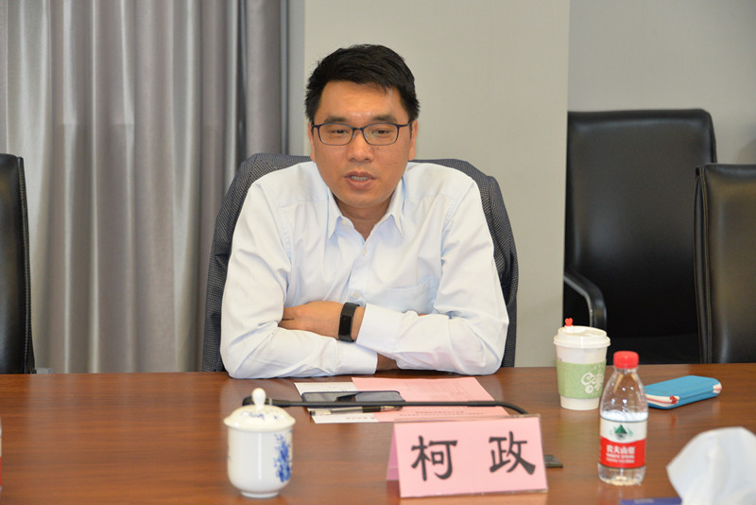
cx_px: 378
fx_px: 1891
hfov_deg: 22.6
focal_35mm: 90
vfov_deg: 15.2
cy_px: 252
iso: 2800
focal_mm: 90
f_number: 5.3
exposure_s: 1/200
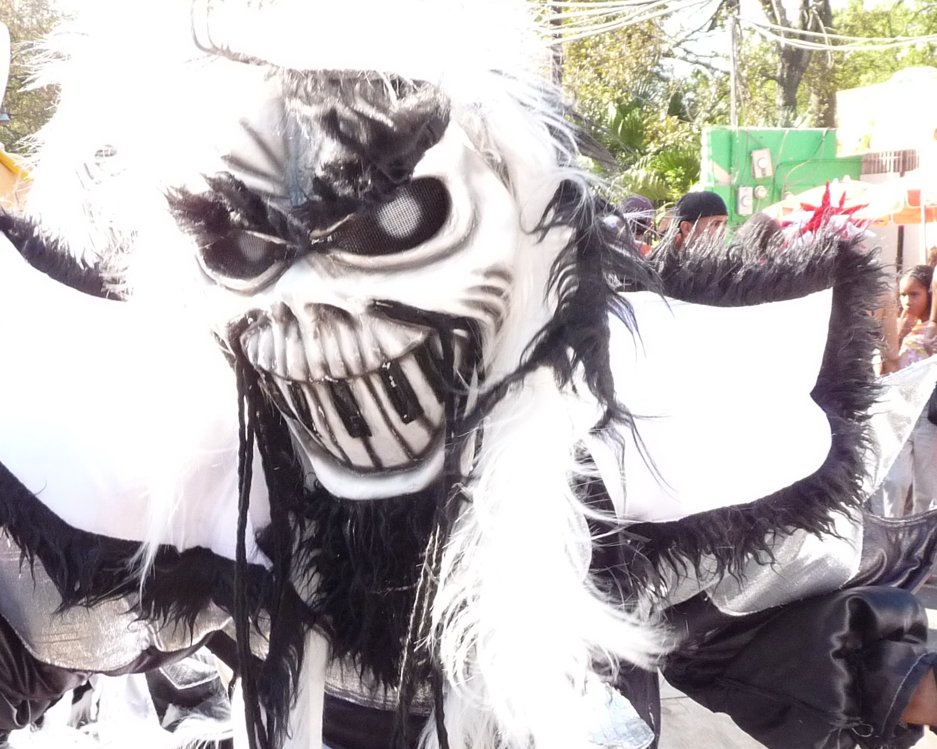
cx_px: 397
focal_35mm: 56
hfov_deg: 33.5
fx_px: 1553
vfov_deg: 27.1
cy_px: 406
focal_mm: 4.8
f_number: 3.2
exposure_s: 1/250
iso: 250
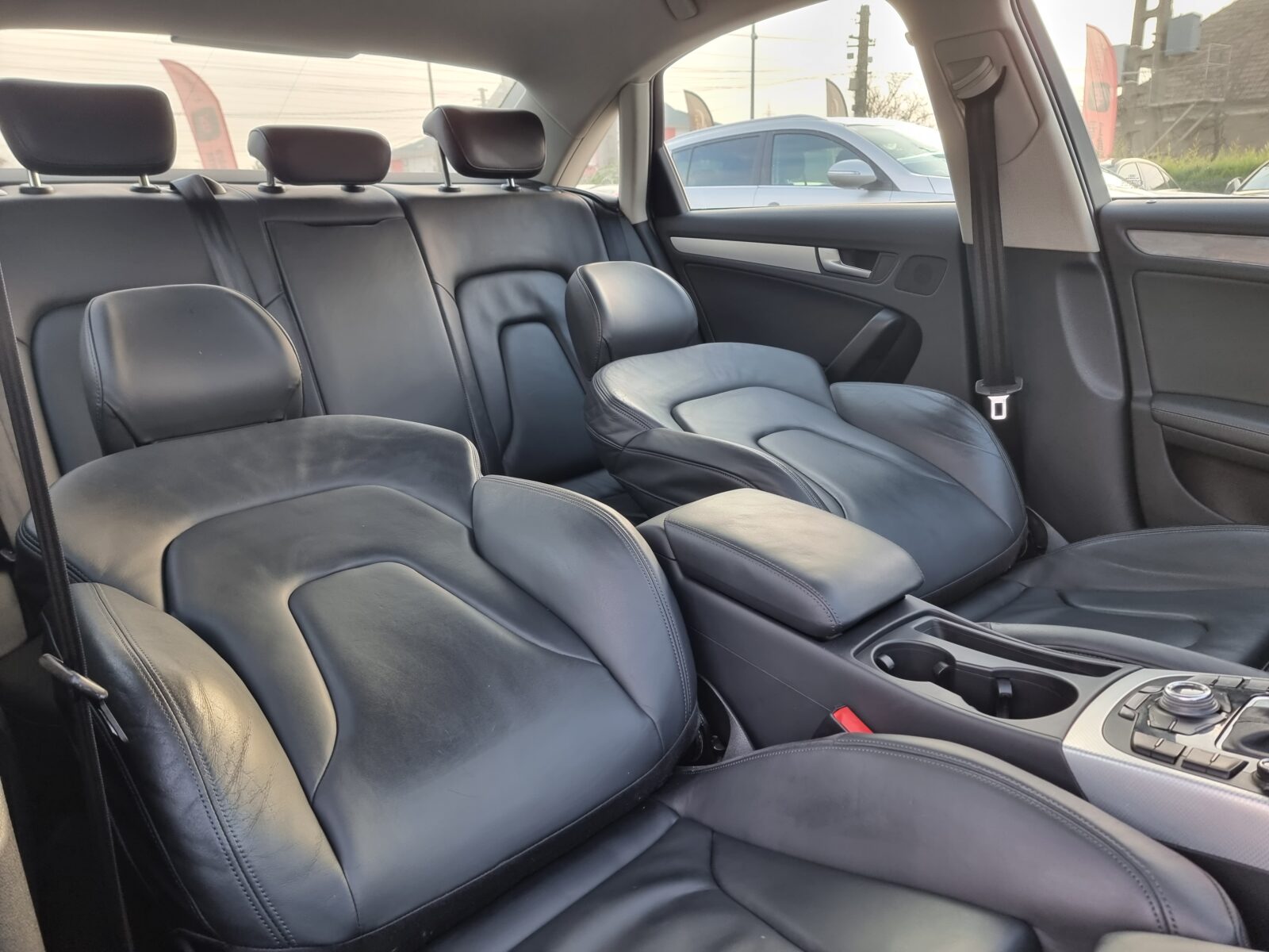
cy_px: 476
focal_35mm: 24
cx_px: 634
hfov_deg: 71.6
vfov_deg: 56.8
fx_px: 880
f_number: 1.8
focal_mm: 6.7
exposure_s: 1/120
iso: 80
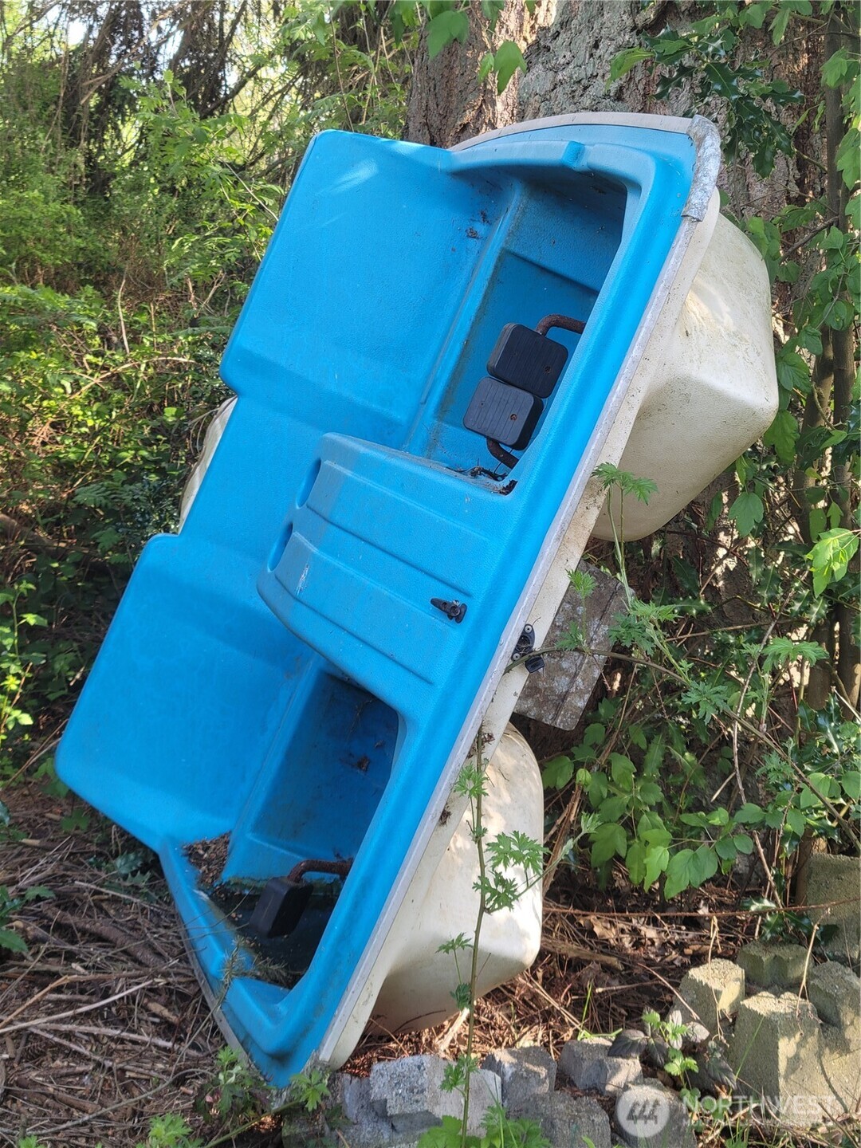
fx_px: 929
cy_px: 574
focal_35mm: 28
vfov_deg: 63.4
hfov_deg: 49.7
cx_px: 430
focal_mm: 5.9
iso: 25
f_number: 2
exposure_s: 1/60
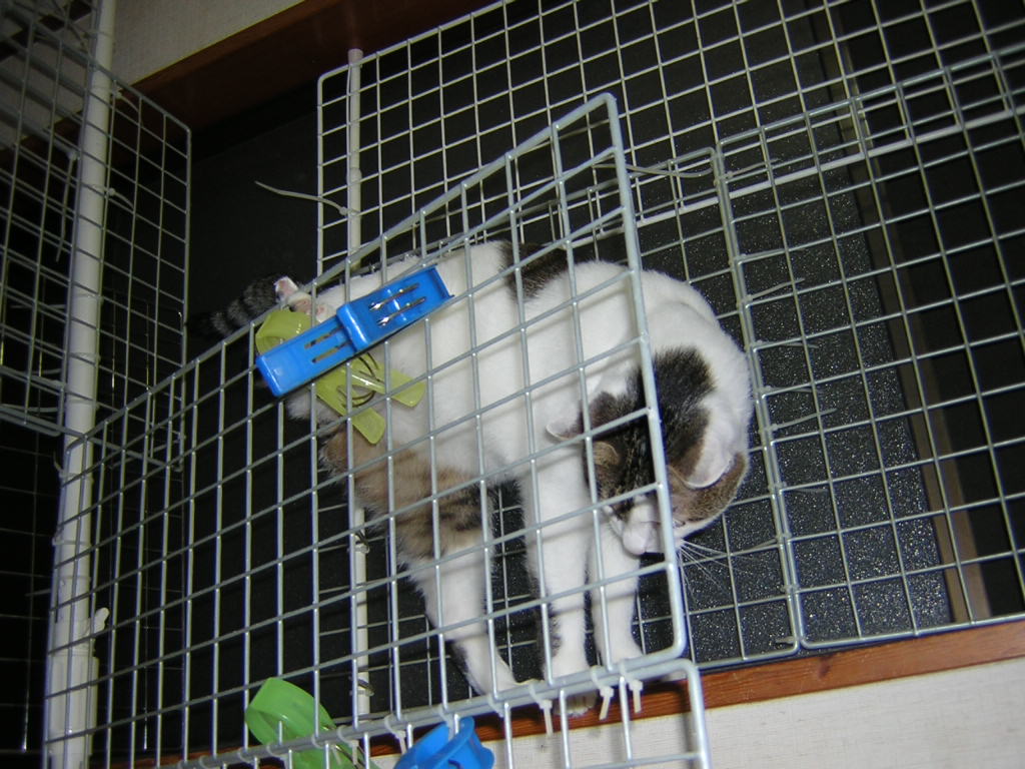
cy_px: 384
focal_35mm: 36
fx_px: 1066
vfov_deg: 39.7
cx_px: 512
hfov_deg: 51.4
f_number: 2.6
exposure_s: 1/60.1
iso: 100
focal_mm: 4.7
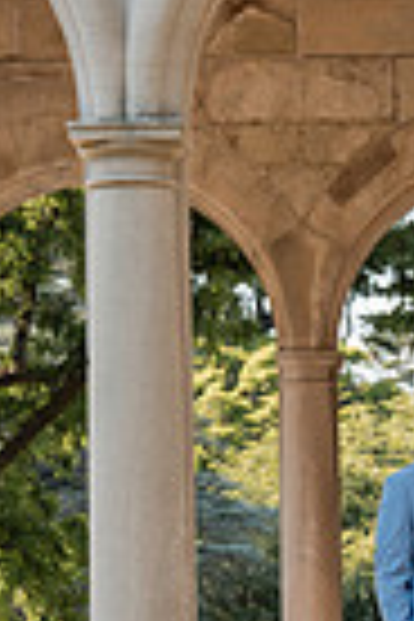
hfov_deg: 7.2
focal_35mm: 189
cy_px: 387
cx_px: 486
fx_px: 3260
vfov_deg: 10.9
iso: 100
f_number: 4
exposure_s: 1/250
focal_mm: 58
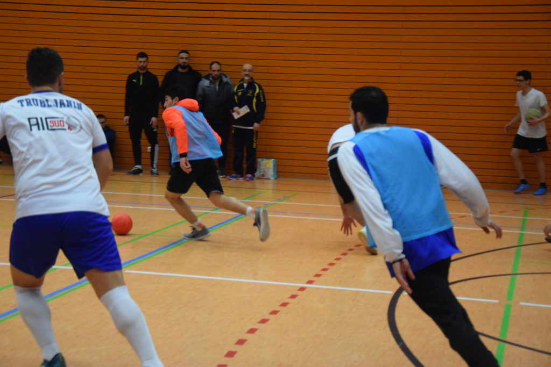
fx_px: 1148
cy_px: 184
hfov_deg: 27.0
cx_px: 276
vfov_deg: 18.2
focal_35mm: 75
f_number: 5
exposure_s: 1/160
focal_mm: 50
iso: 3200
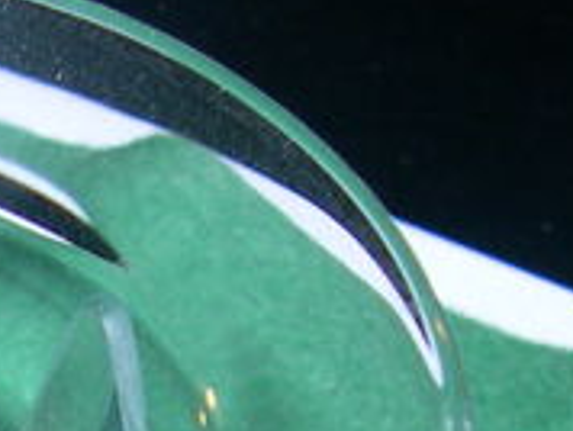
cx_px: -193
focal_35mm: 213
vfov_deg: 6.6
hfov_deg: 9.1
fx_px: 3531
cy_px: 1036
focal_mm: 8
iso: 100
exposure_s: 1/60
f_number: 2.8
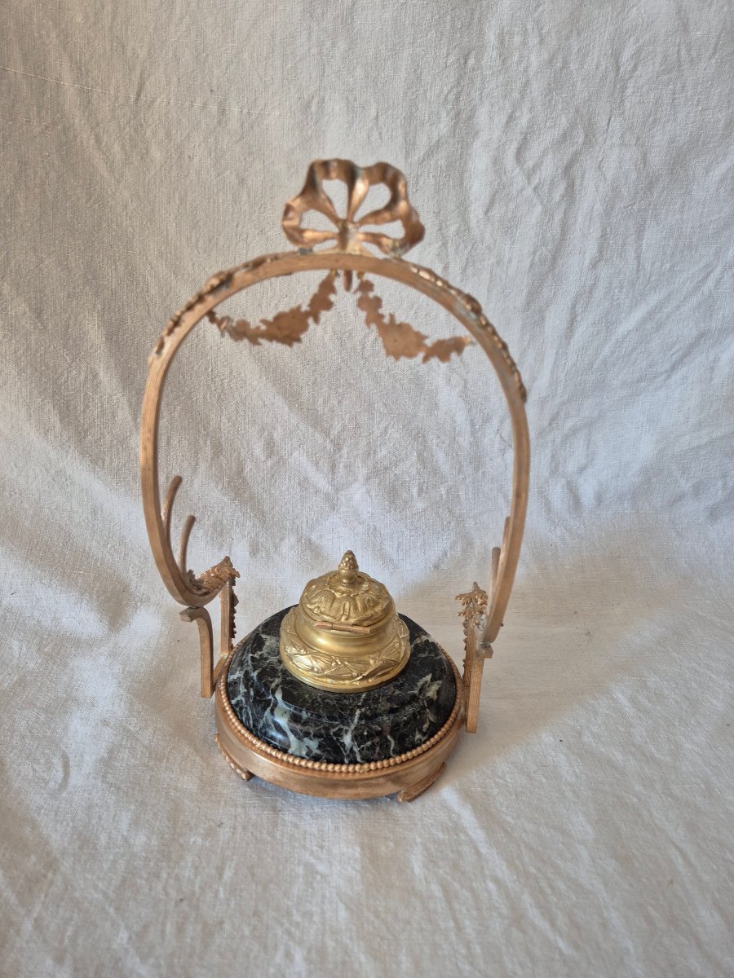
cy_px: 489
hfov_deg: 58.9
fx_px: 650
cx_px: 367
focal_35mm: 23
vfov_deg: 73.9
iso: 250
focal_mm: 5.4
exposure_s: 1/100
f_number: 1.8
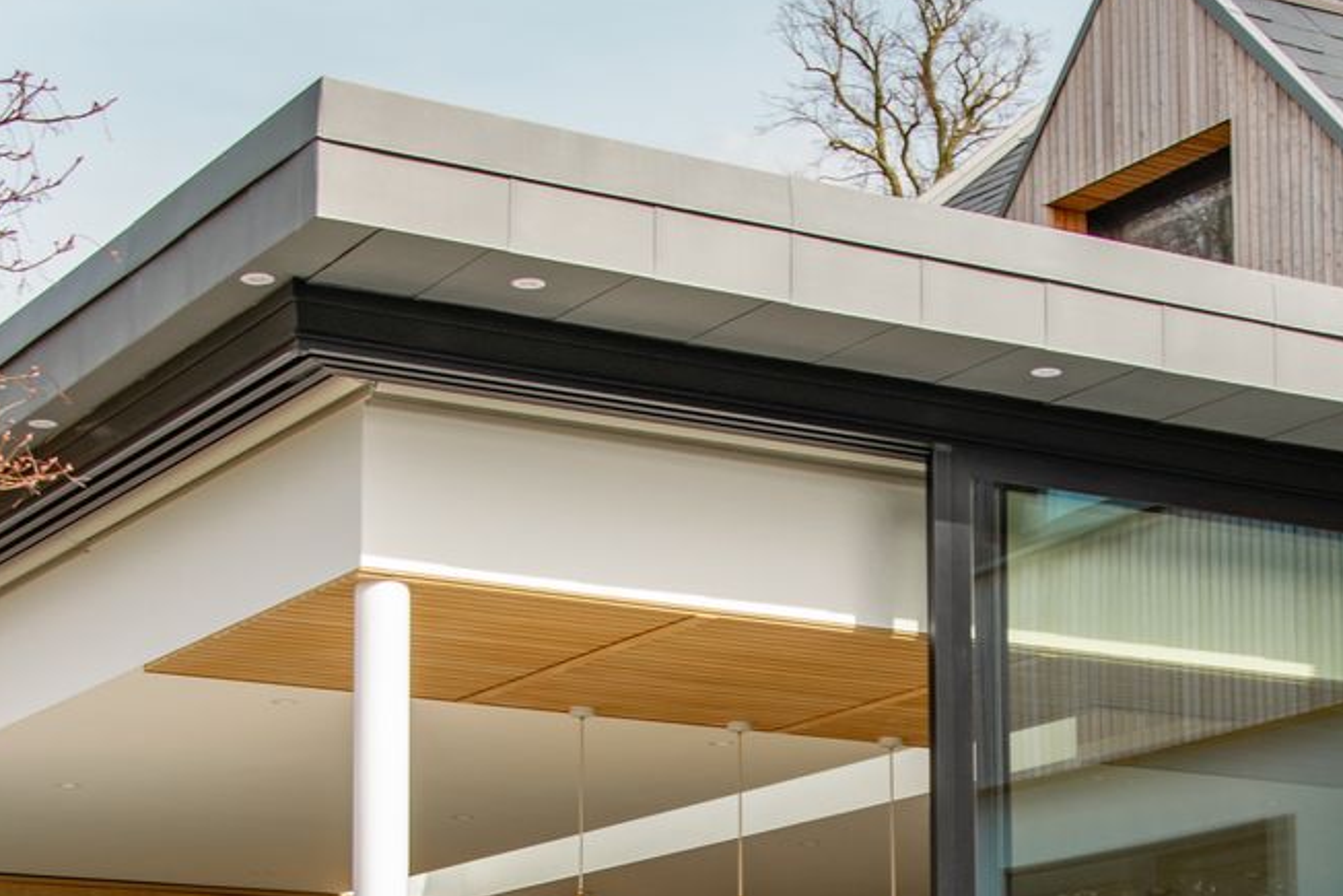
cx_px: 902
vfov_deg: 14.5
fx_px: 3433
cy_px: 973
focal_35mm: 92
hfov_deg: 22.0
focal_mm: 25
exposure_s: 1/200
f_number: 8
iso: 100
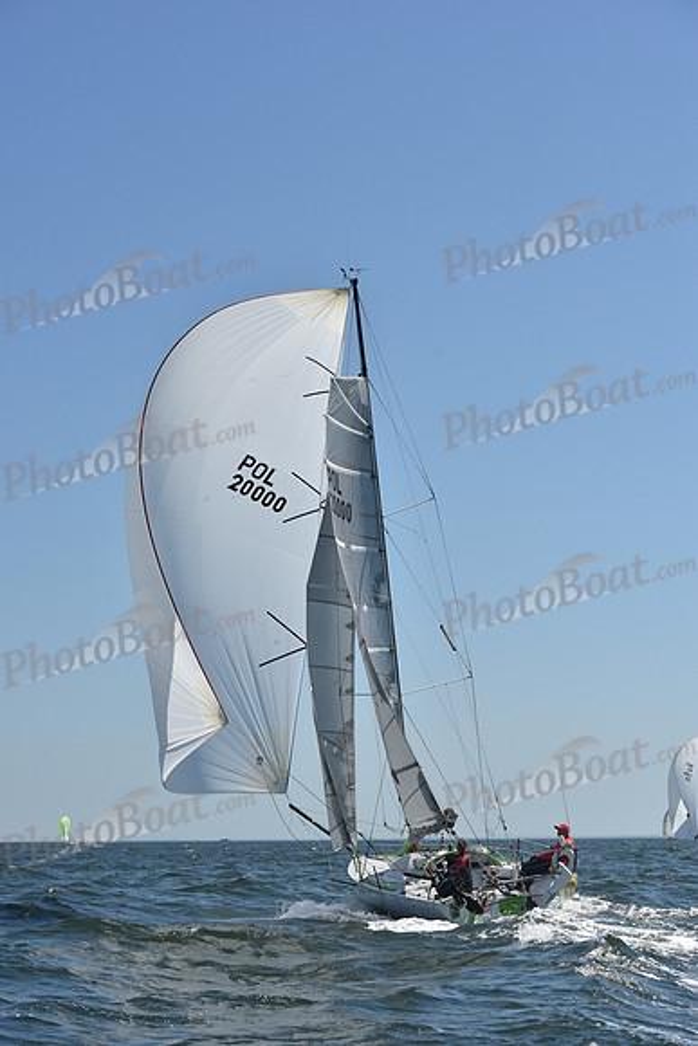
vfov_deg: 28.8
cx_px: 349
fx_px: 2034
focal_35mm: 70
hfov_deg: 19.5
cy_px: 523
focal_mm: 70
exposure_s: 1/1250
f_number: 9
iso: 250
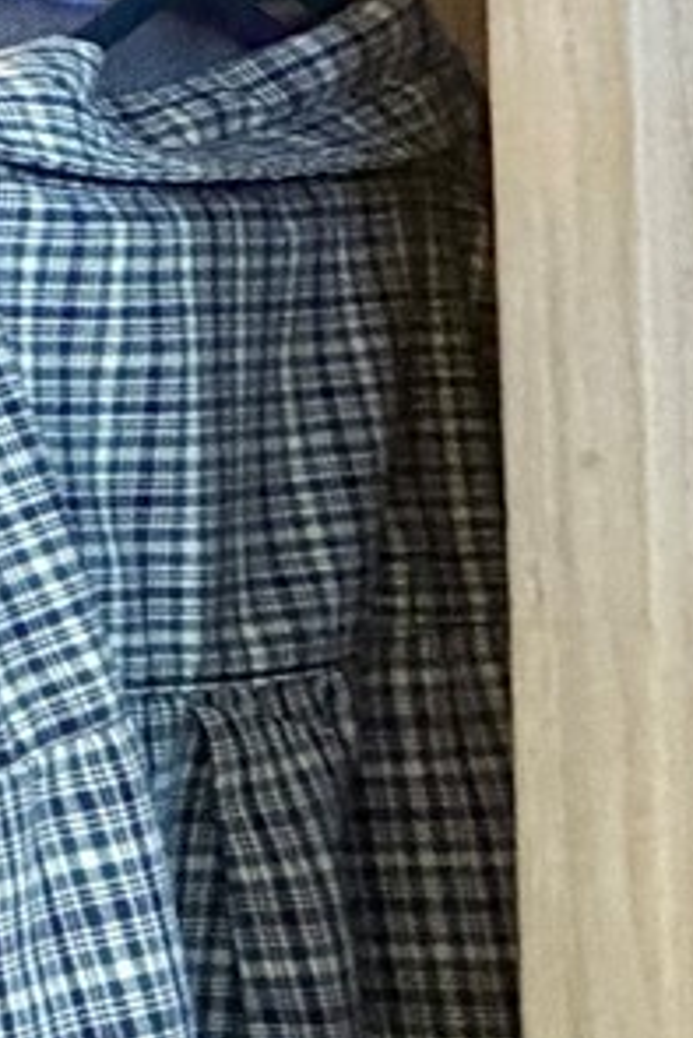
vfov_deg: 25.6
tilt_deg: +0.6
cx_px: -1558
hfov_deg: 10.3
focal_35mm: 79
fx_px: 2278
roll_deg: +1.5
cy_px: 443
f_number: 2.2
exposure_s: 1/60
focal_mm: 2.22
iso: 400
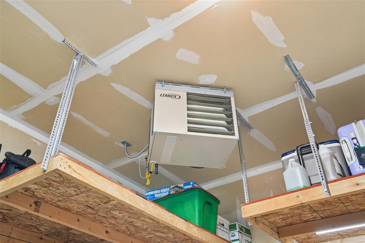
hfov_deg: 54.4
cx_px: 182
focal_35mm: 35
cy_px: 122
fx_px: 355
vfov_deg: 37.8
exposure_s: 1/6
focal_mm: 35
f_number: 9
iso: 640
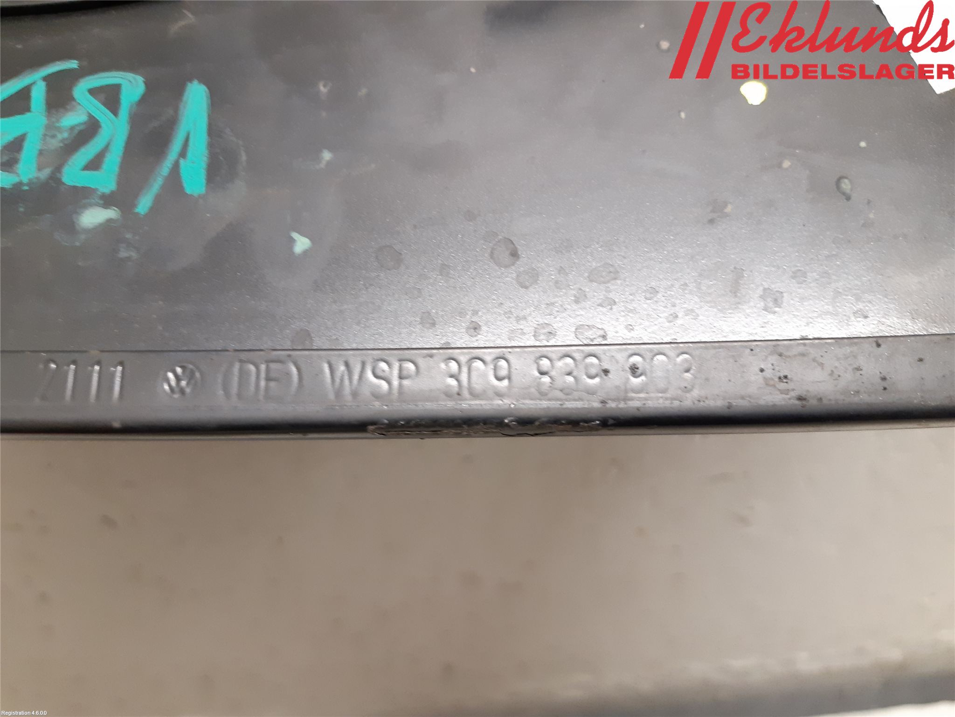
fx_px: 717
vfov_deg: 53.1
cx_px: 478
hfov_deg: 67.3
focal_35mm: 26
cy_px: 358
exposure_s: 1/25
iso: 250
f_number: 1.7
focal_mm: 3.93
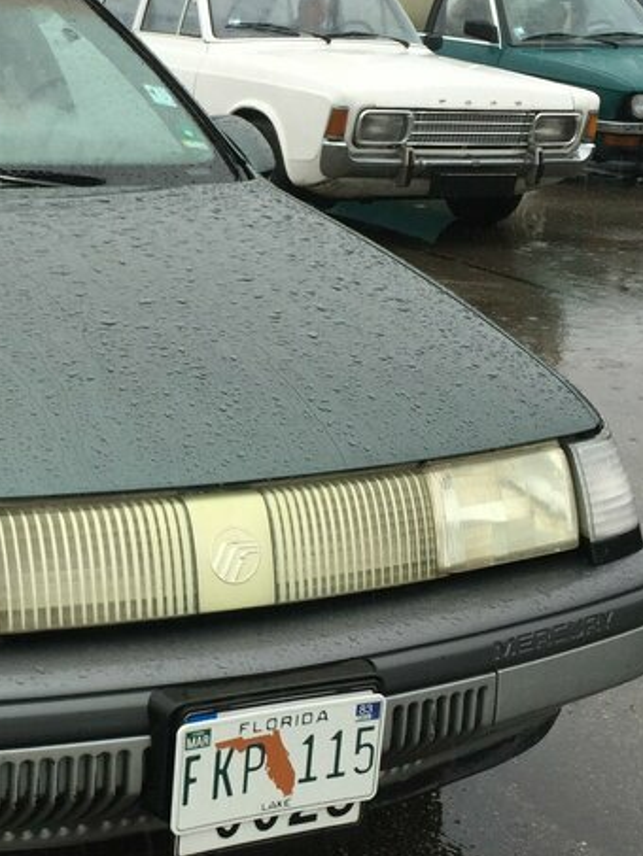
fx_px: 1584
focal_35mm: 64
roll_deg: -2.4
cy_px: 455
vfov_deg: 30.3
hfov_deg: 22.3
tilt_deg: -16.0
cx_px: 43
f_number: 2.2
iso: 32
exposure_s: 1/253
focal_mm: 4.15
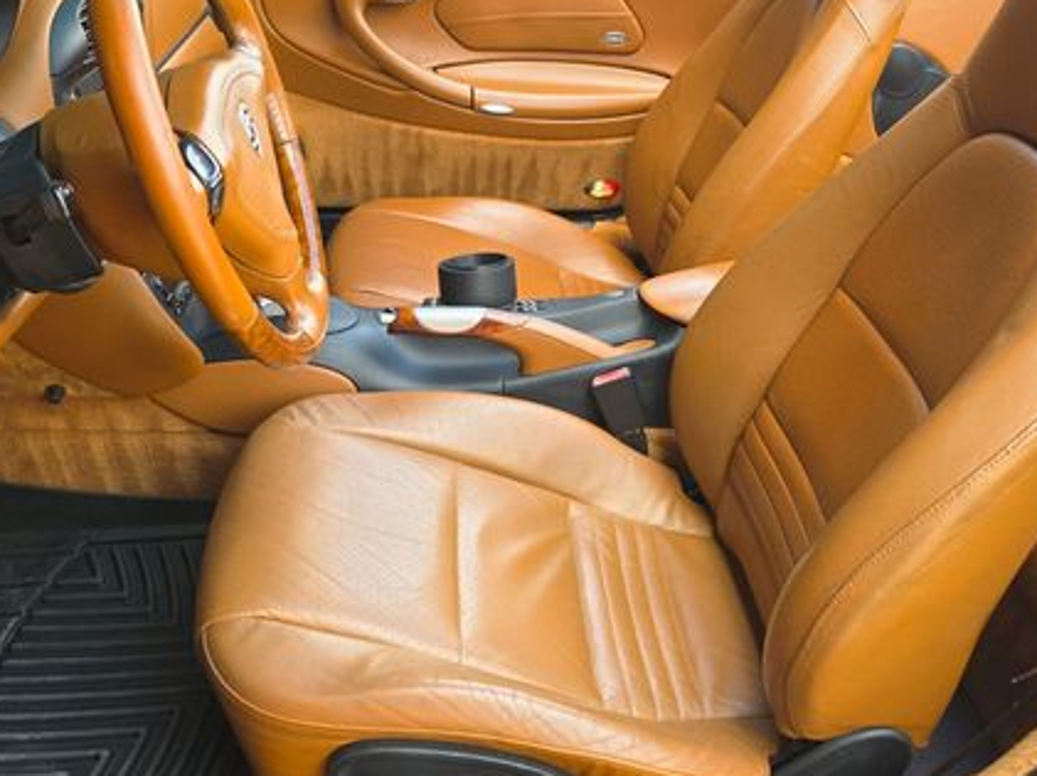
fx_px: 1048
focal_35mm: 35
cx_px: 478
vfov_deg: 40.5
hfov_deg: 52.6
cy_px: 466
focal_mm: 6.3
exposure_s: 1/180
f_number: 1.7
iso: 50
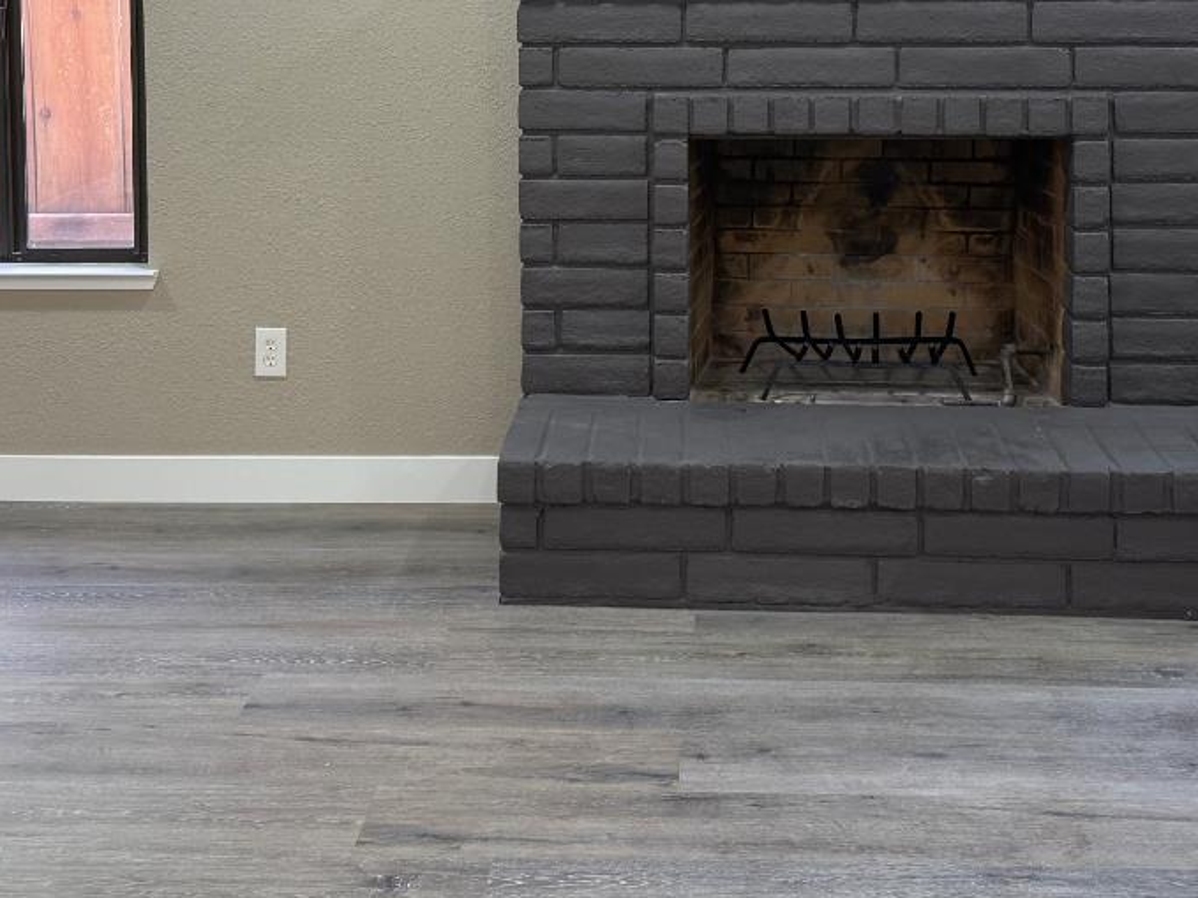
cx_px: 602
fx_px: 1834
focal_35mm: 53
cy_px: 4
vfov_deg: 26.1
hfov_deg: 36.2
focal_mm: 6.76
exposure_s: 1/60
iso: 160
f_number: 1.78
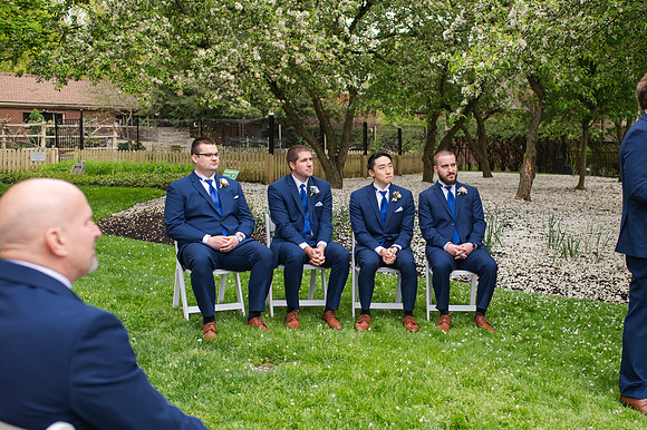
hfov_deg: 45.1
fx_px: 776
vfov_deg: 31.0
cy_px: 238
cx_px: 377
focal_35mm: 43
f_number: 3.2
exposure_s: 1/800
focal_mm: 35
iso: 320
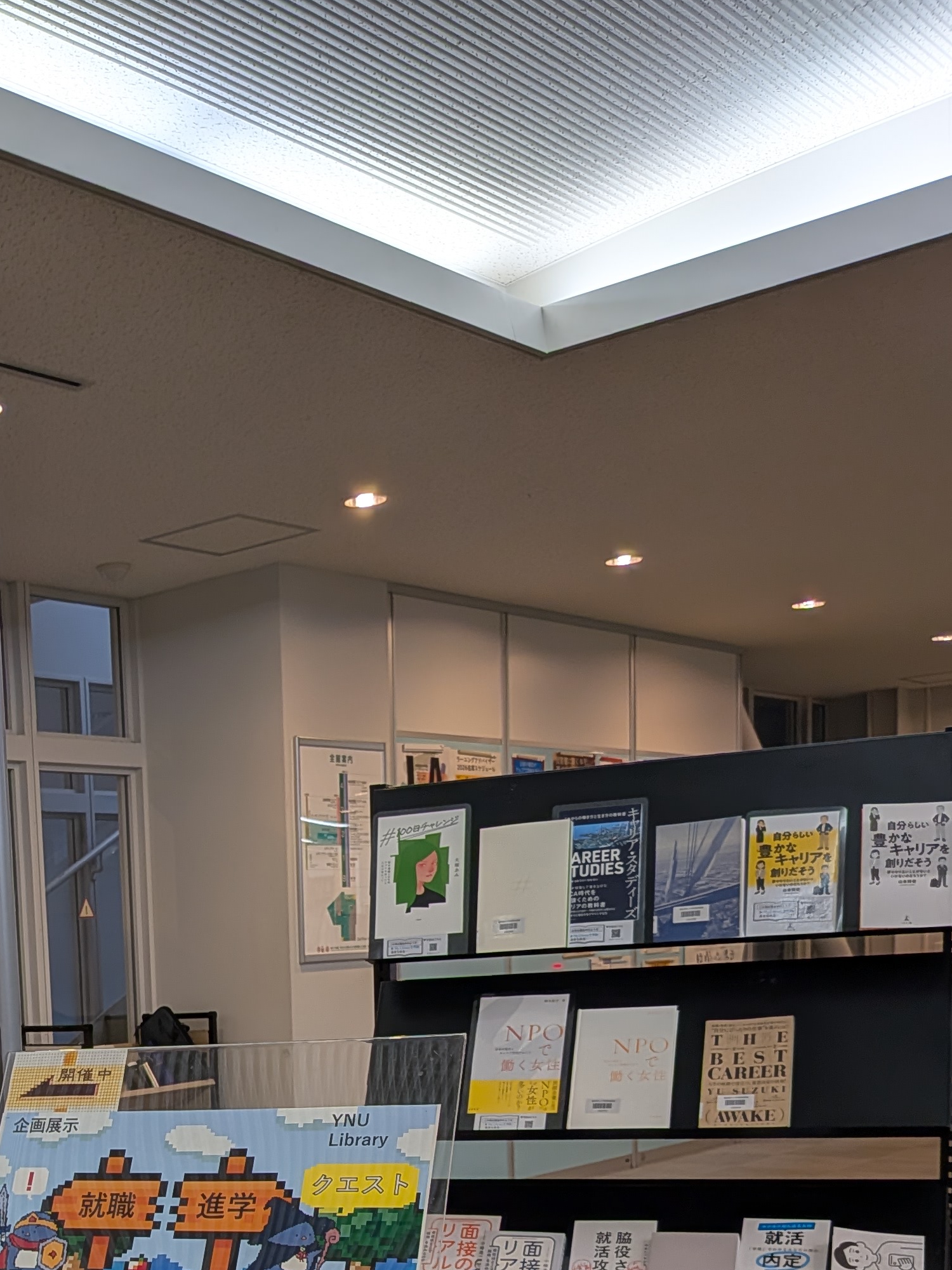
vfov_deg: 36.4
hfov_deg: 28.7
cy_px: 1217
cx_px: 37
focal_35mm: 48
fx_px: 1760
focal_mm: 4.53
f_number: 1.7
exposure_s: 1/100
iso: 44
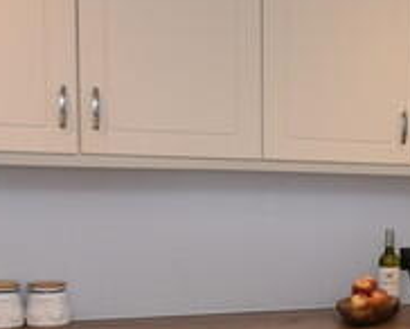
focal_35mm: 79
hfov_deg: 18.2
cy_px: 256
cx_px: 766
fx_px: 960
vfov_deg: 19.3
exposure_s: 1/80
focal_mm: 10
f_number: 4.5
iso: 200
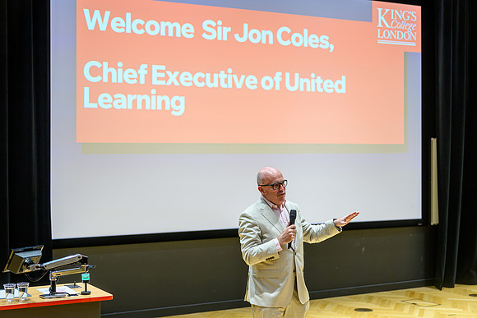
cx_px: 238
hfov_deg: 35.0
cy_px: 159
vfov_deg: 23.7
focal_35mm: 57
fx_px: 757
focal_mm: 56
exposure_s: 1/125
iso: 280
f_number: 2.4
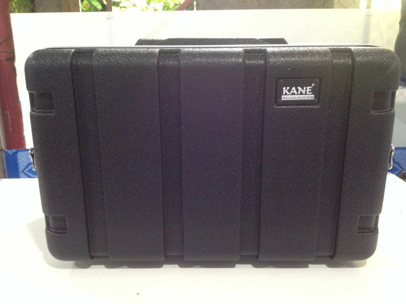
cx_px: 203
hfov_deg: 52.6
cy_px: 152
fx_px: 411
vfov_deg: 40.7
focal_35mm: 35
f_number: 2.4
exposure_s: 1/20
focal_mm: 4.28
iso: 250
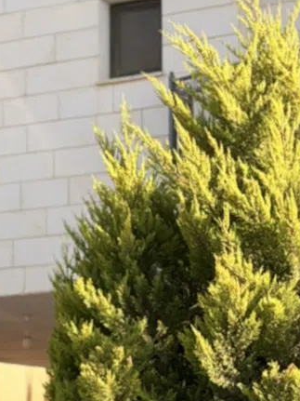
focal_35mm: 152
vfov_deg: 12.7
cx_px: -93
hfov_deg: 9.6
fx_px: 1757
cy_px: 448
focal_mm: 6.76
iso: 80
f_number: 1.78
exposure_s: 1/1377
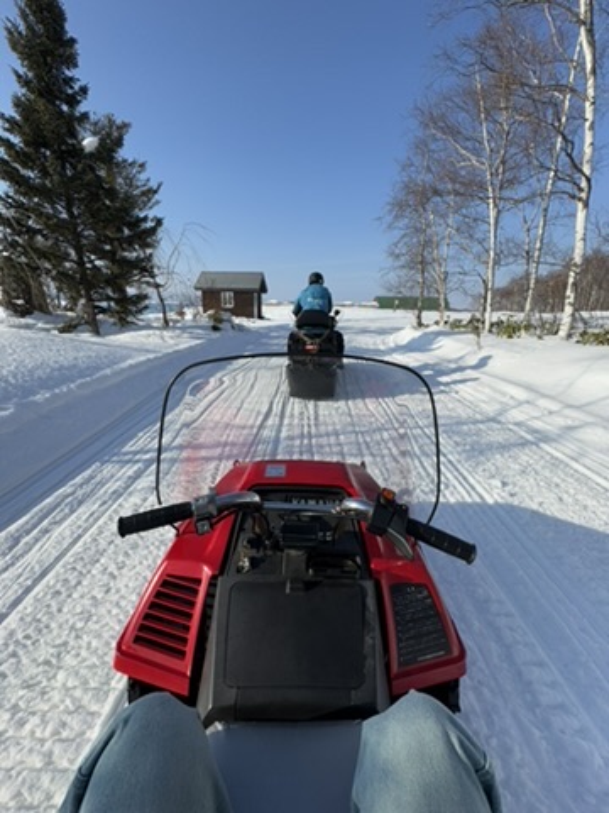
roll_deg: -1.2
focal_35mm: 14
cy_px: 406
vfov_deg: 102.1
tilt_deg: -16.9
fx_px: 328
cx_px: 304
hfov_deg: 85.7
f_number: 2.2
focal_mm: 2.22
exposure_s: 1/2770
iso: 50
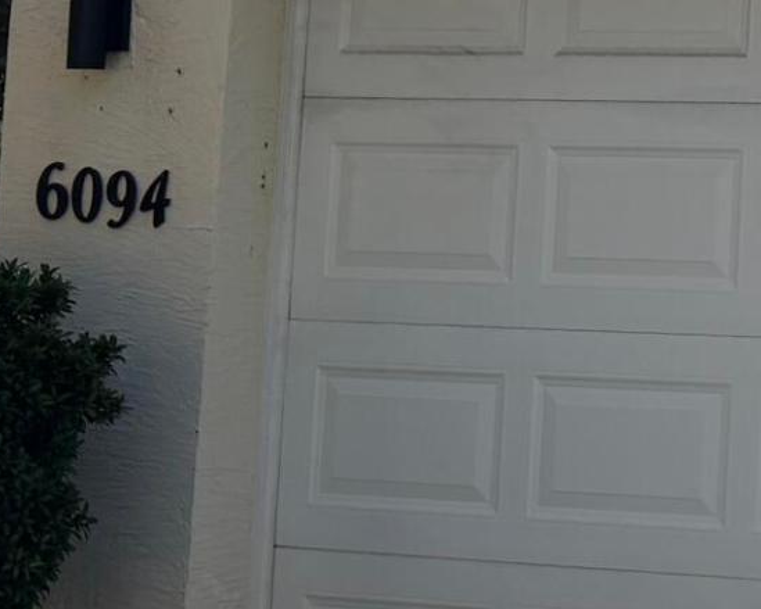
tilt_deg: +5.0
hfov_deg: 14.3
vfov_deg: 12.1
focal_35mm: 123
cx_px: 1249
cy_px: -200
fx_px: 2770
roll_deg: -0.2
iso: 100
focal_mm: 6.76
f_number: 1.78
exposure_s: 1/4975
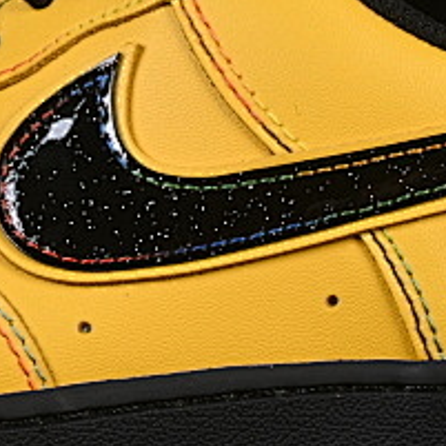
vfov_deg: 5.1
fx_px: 5000
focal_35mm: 343
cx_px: 87
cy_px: 102
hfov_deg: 5.1
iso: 160
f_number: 8
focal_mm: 50
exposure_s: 1/80
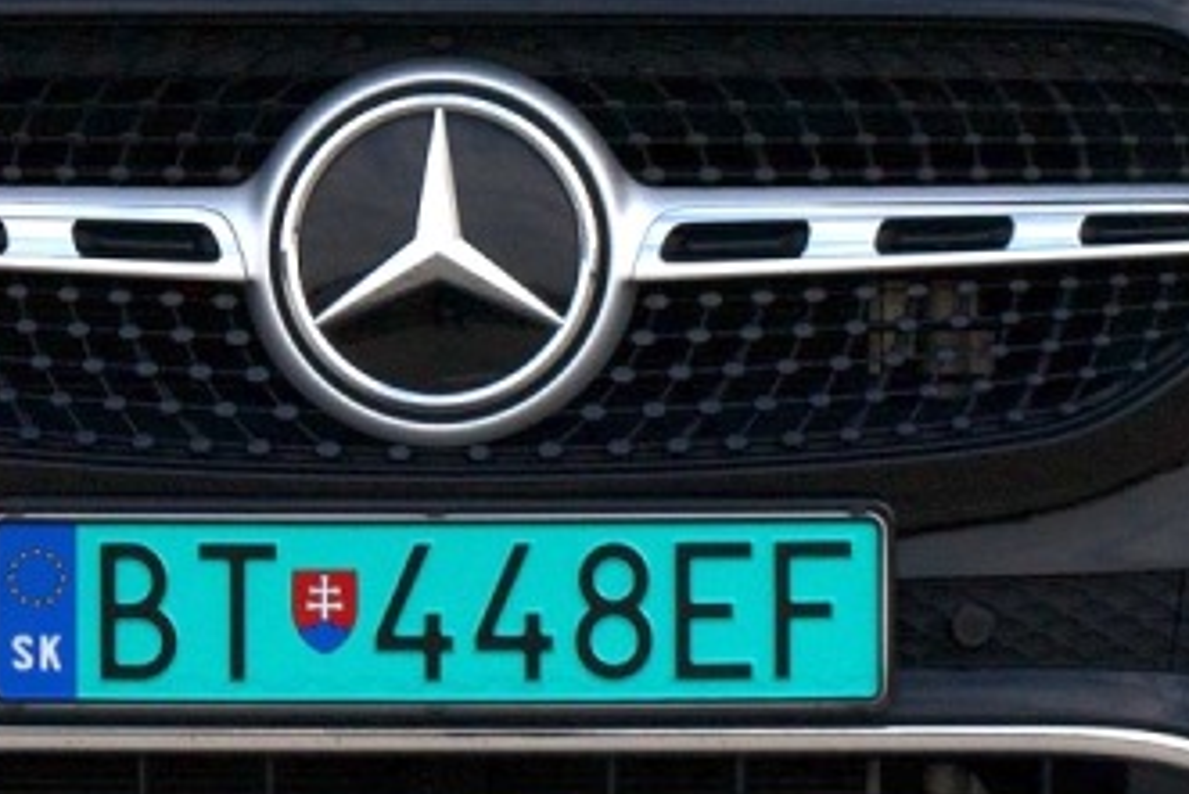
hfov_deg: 7.9
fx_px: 8624
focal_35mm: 261
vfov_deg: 5.3
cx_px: 779
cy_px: -36
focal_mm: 48
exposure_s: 1/400
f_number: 11
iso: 400
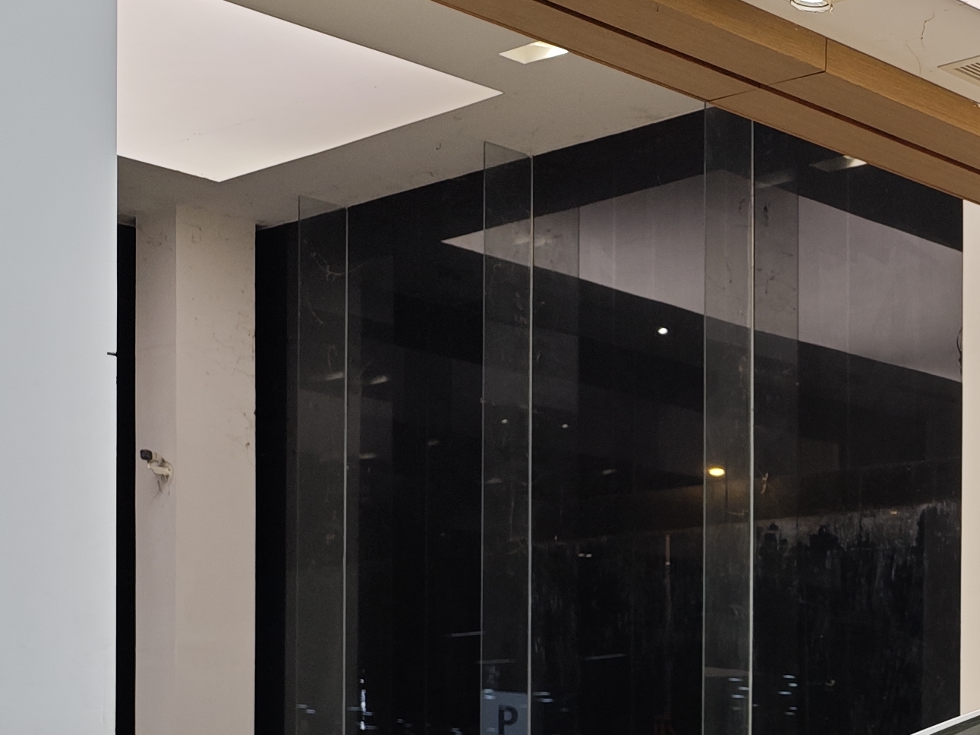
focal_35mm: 73
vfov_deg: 19.0
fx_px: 2066
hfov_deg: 23.6
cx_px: 1271
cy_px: 891
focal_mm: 8.7
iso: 50
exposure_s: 1/100
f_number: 1.9
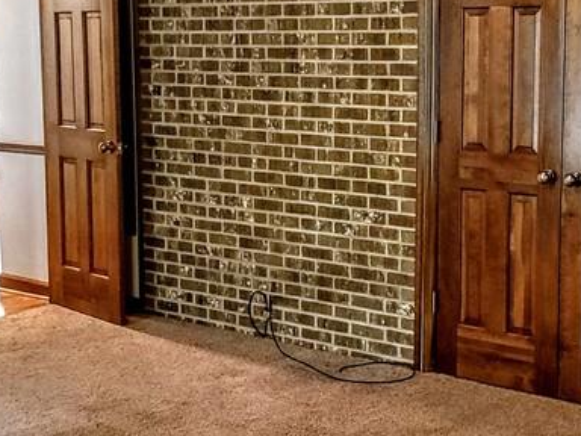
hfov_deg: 29.6
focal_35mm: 64
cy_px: 194
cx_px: 464
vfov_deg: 22.9
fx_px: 1074
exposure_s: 1/24
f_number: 1.8
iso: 500
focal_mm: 6.7
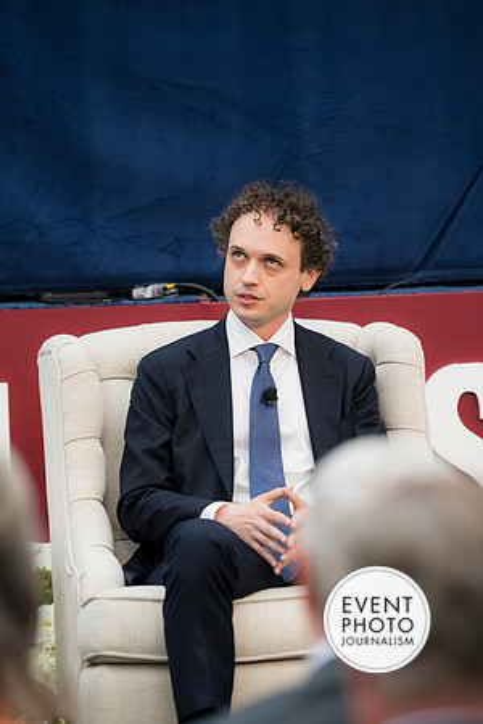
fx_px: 4528
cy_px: 362
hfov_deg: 6.1
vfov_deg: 9.1
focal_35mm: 225
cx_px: 242
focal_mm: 150
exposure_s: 1/320
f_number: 2.8
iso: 400
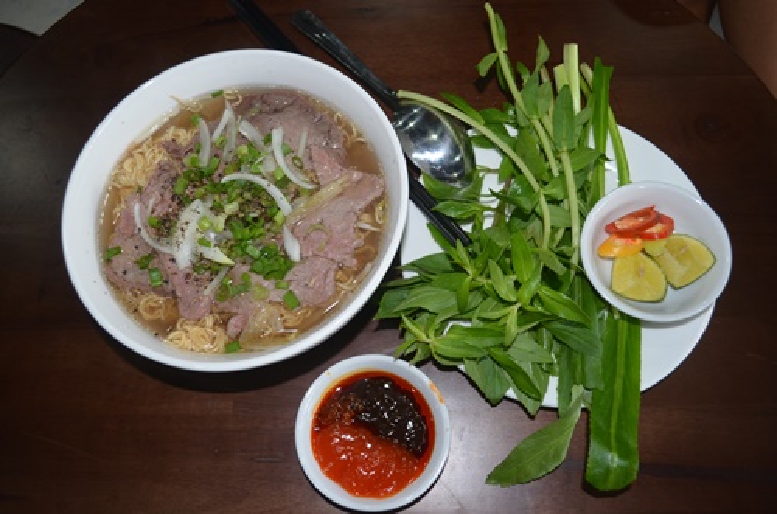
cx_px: 388
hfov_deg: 62.0
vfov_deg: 43.4
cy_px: 257
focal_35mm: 30
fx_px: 646
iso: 720
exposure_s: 1/60
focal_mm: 20
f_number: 3.8
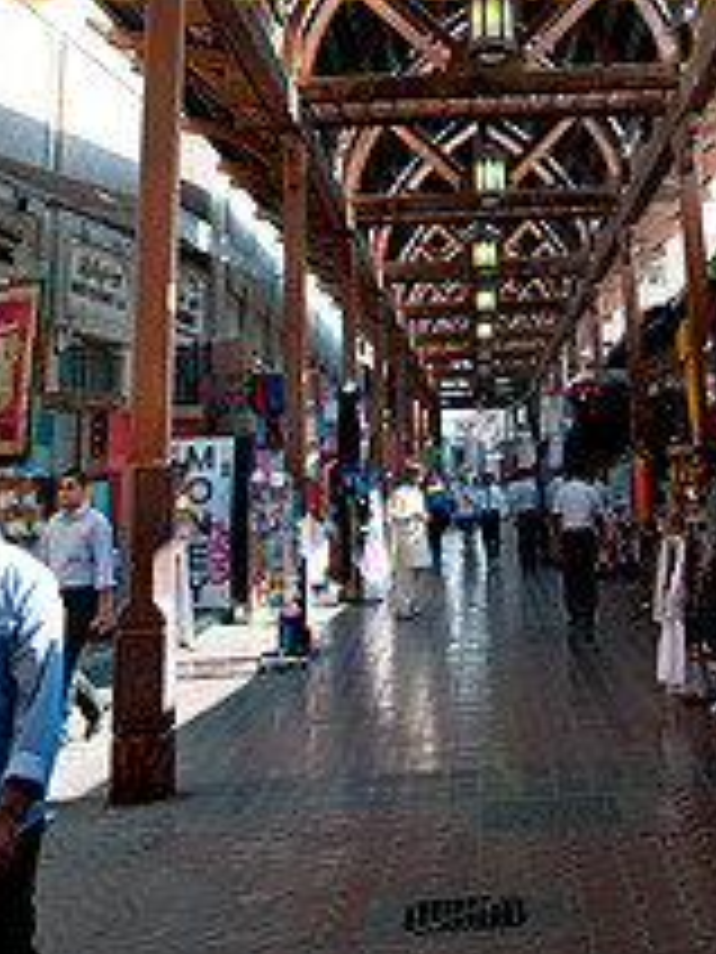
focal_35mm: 52
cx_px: 498
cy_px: -50
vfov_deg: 33.0
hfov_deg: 27.8
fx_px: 1435
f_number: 2.8
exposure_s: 1/800
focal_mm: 17
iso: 250
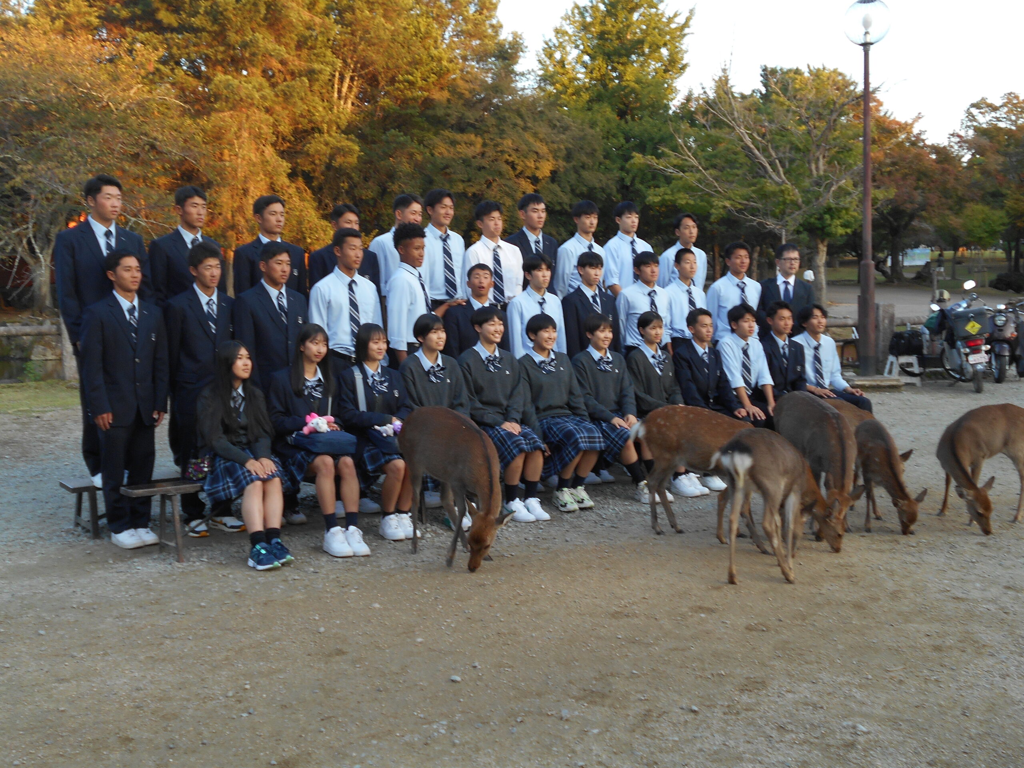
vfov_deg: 36.8
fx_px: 1154
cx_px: 512
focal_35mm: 39
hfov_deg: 47.9
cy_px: 384
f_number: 3.9
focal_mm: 6.7
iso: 80
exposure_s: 1/50
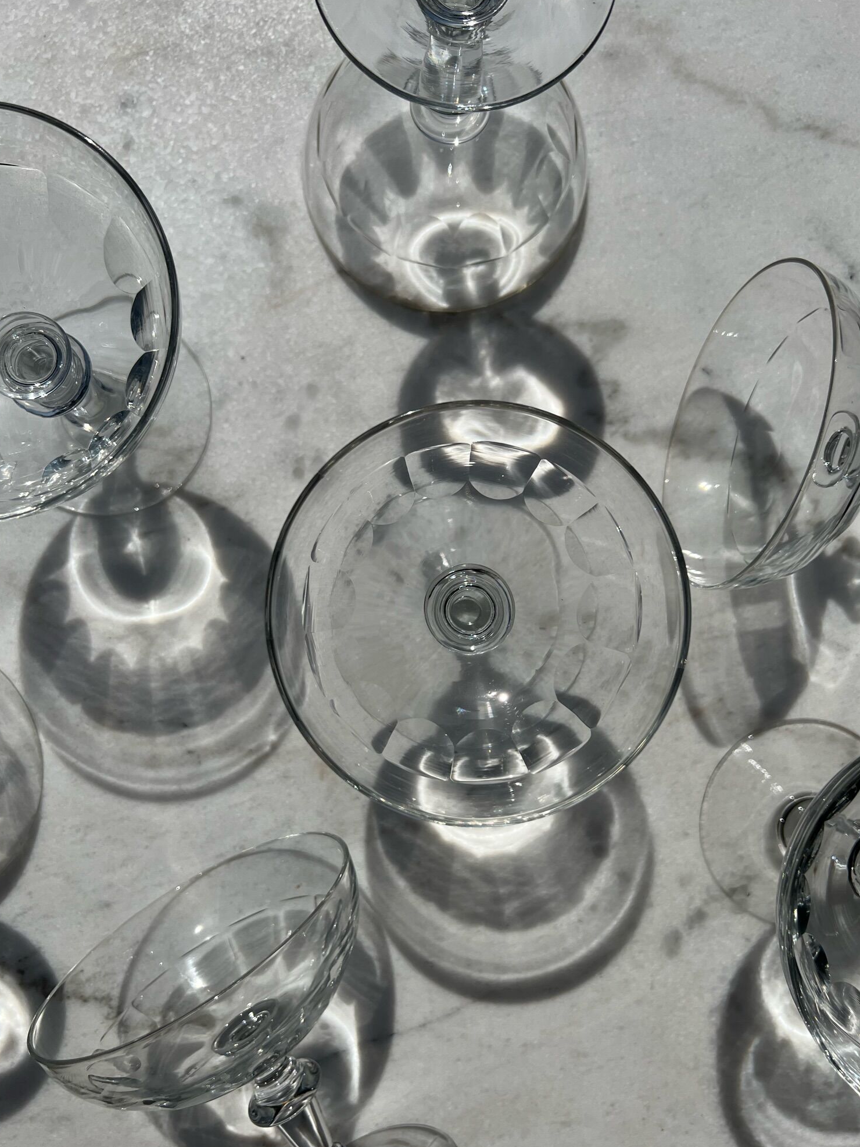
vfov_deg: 65.3
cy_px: 588
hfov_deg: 51.4
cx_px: 438
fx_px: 894
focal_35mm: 27
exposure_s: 1/16393
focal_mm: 5.7
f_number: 1.5
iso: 40
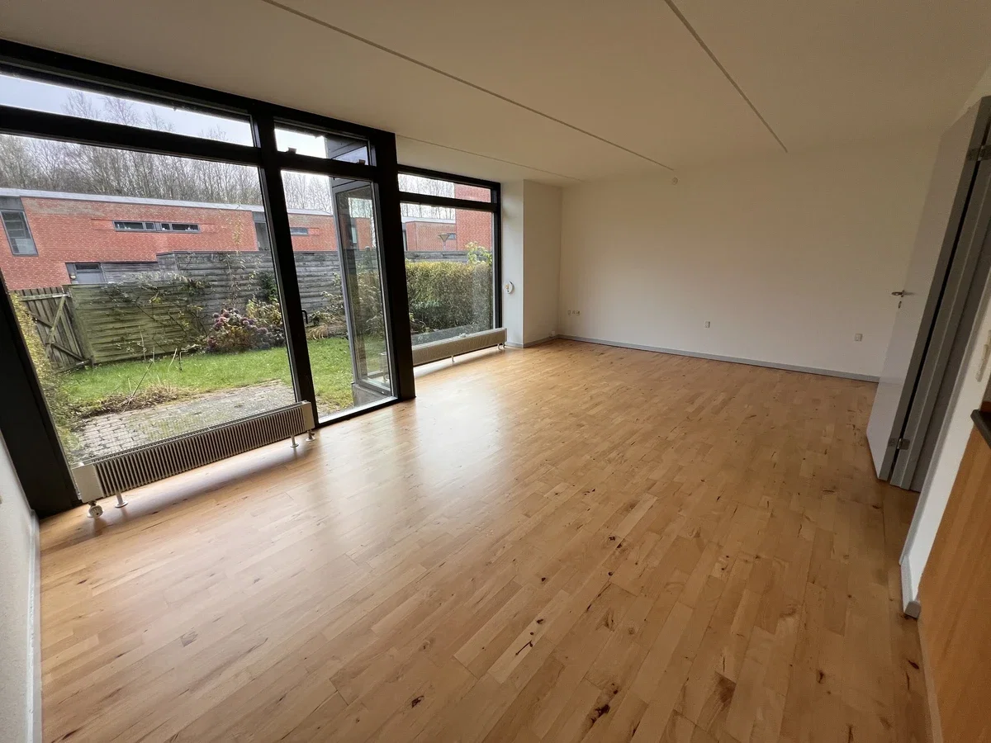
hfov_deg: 106.2
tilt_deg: -16.0
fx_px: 372
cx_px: 496
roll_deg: +1.2
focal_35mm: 13
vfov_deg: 89.9
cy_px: 372
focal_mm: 1.57
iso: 50
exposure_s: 1/99
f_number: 1.8
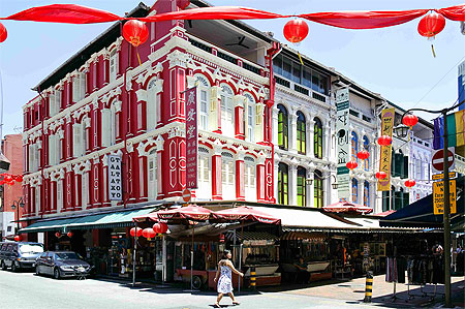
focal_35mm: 29
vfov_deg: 44.9
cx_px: 232
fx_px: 374
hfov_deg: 63.7
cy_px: 154
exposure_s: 1/250
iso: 200
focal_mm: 29
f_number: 8
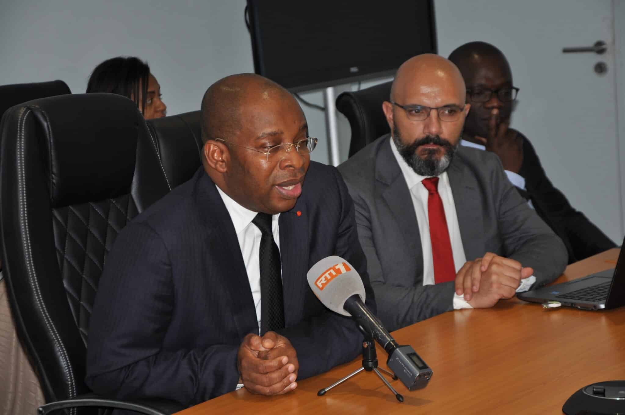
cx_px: 312
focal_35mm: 105
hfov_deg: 19.5
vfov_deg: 13.0
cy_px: 208
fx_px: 1821
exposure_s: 1/60
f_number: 5.3
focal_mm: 70
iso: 200
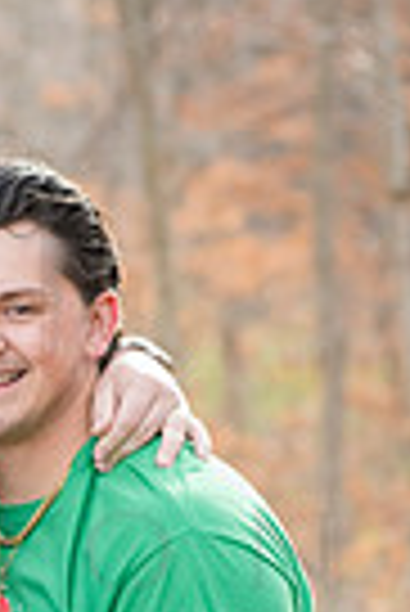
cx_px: -135
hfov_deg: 4.0
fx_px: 5912
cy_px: 711
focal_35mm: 347
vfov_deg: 5.9
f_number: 5.6
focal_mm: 105
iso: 800
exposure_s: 1/320
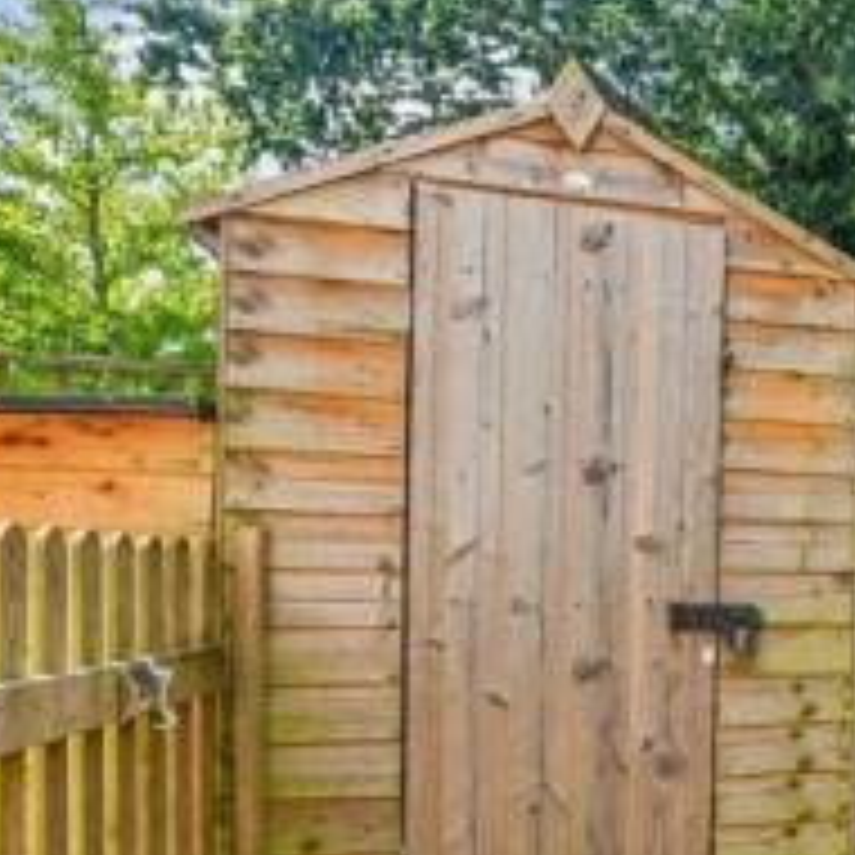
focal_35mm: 44
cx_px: 1262
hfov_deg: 27.4
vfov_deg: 38.1
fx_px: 1230
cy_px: 542
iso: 160
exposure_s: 1/250
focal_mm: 10
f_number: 8
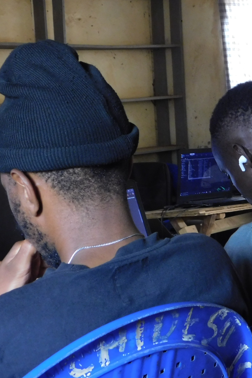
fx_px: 966
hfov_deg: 14.5
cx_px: 281
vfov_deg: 22.1
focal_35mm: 92
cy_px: 170
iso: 900
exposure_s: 1/15
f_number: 3.7
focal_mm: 8
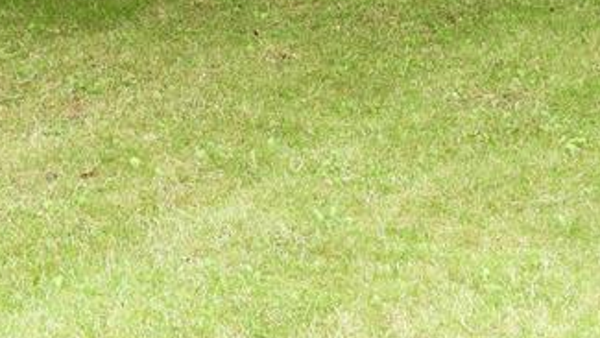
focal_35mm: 189
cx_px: 105
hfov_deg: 11.3
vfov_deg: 6.4
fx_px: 3008
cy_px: -148
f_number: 4
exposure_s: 1/30
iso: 100
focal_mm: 9.9
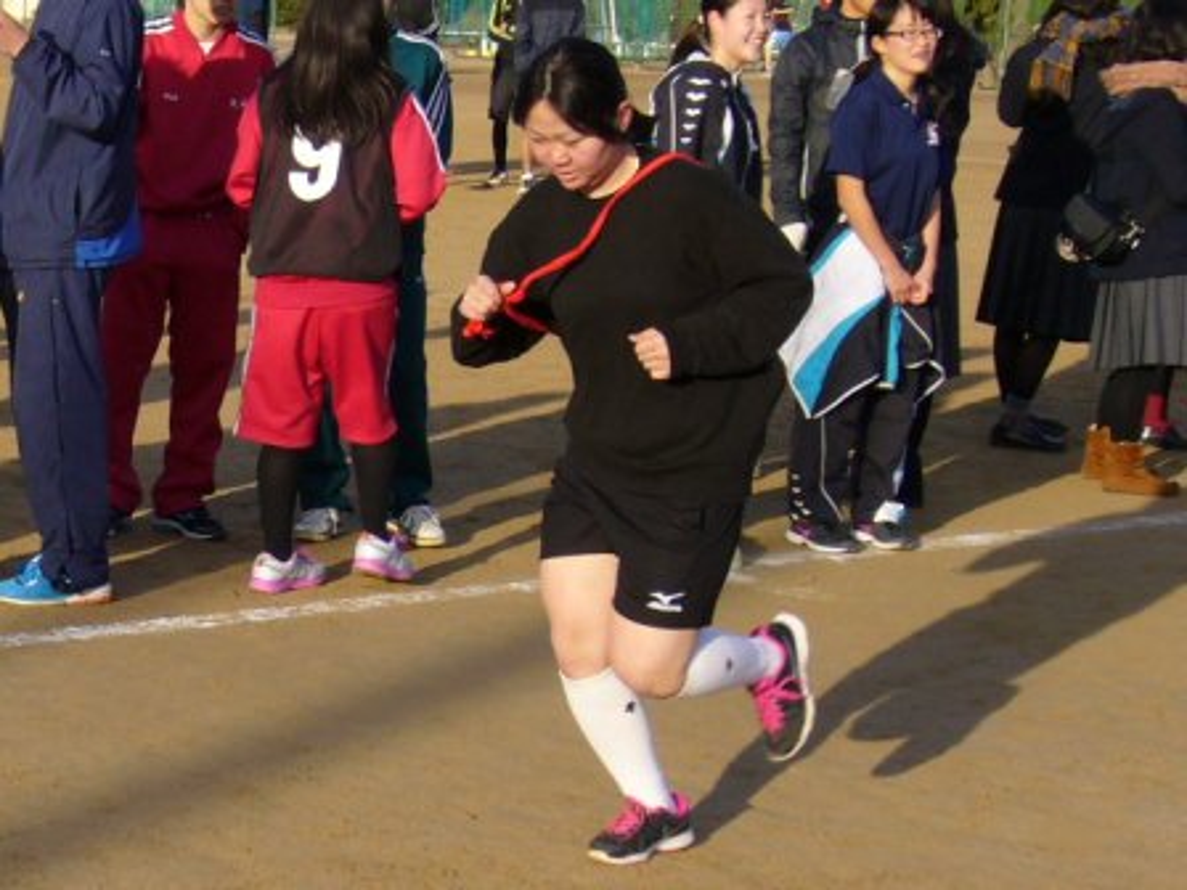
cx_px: 594
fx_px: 1715
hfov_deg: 38.2
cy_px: 445
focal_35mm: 50
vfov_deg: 29.1
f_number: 3.3
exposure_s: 1/400
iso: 80
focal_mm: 8.3
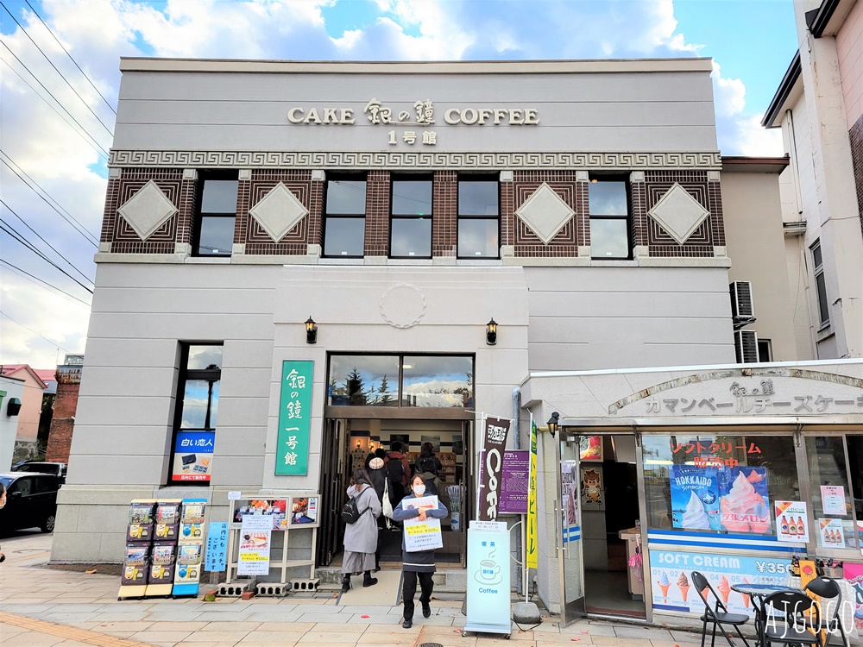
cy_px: 324
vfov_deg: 53.1
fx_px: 648
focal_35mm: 26
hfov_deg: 67.3
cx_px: 432
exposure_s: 1/878
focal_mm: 5.4
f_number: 1.8
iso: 40
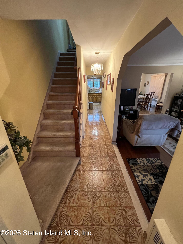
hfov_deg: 89.9
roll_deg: +1.0
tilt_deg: -21.2
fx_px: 92
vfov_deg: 106.2
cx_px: 92
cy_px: 122
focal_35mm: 13
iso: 500
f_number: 1.8
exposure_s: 1/60
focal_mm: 1.57
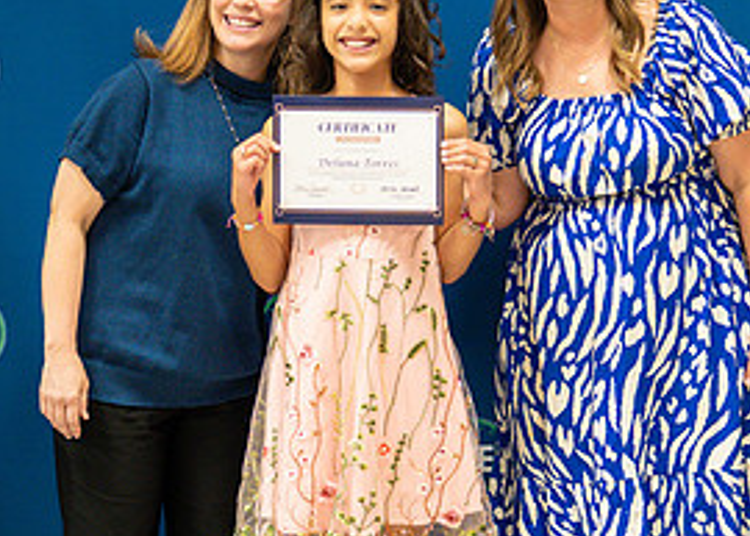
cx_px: 474
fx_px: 2919
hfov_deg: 14.6
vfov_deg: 10.5
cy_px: 266
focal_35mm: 137
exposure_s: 1/400
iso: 1250
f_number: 1.2
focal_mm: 50
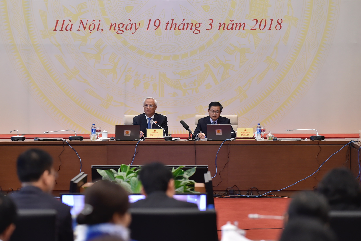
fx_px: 1744
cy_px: 105
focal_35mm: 174
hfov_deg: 11.8
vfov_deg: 7.9
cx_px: 155
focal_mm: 125
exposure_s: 1/125
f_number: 2.8
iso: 2000
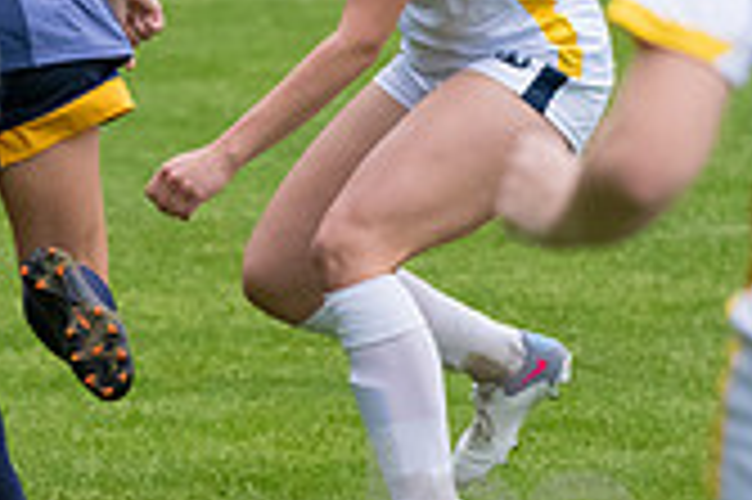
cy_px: -34
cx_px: -135
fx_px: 15985
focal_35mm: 766
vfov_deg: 1.8
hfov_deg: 2.7
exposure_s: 1/1600
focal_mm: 220
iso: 4000
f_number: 5.6
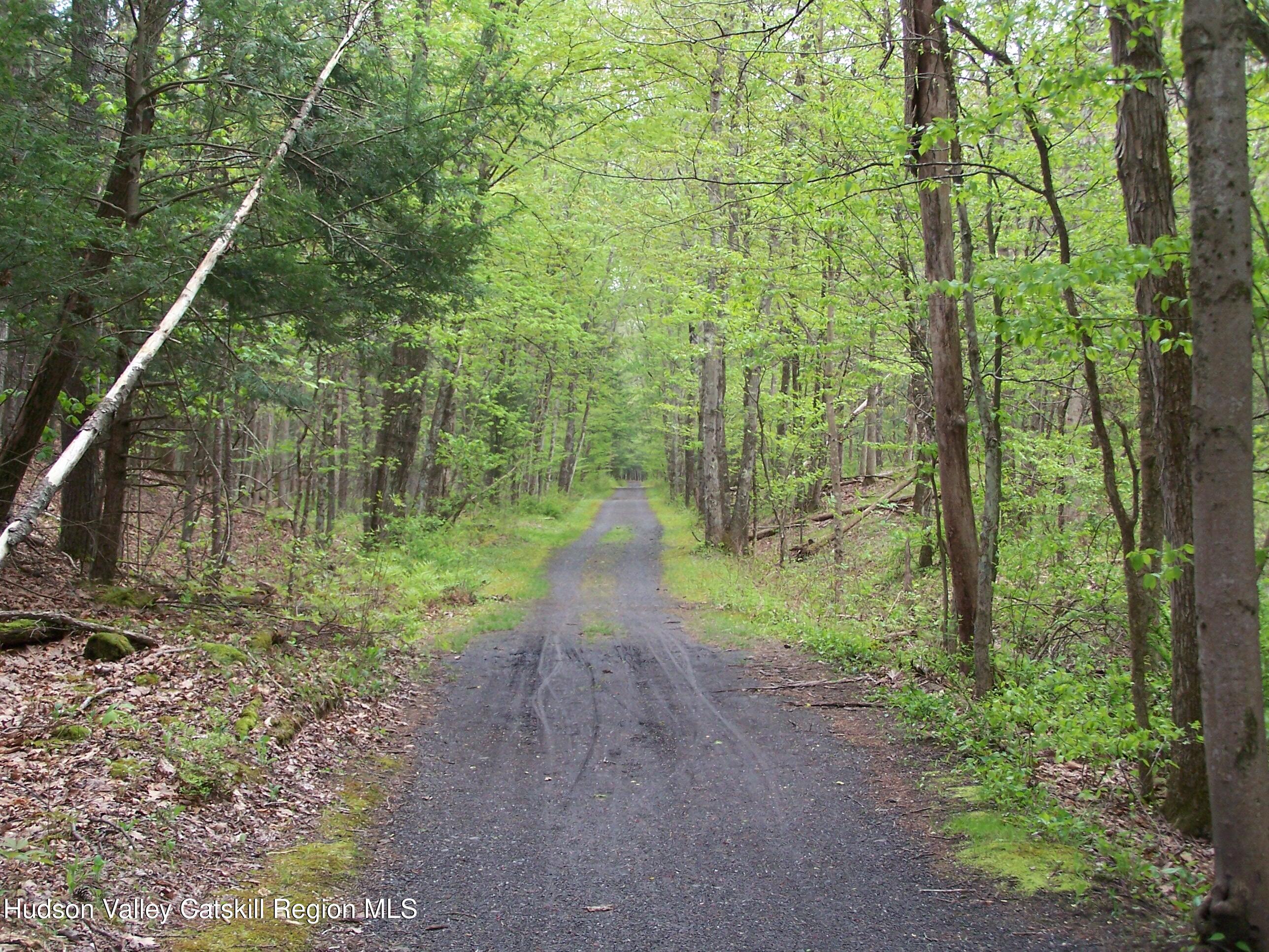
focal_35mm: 51
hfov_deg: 37.5
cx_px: 634
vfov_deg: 28.6
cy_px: 476
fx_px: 1870
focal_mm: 8.5
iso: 140
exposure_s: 1/200
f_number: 3
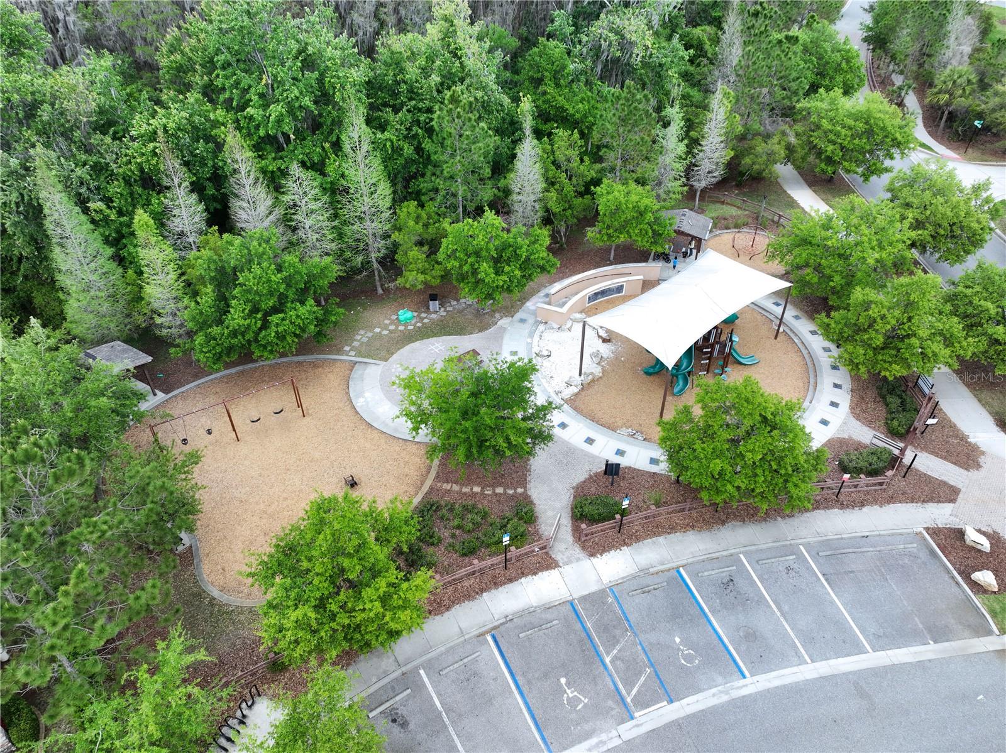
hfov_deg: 71.6
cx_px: 503
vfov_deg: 56.8
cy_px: 376
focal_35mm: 24
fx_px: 697
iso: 200
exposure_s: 1/240
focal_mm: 12.29
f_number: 3.2
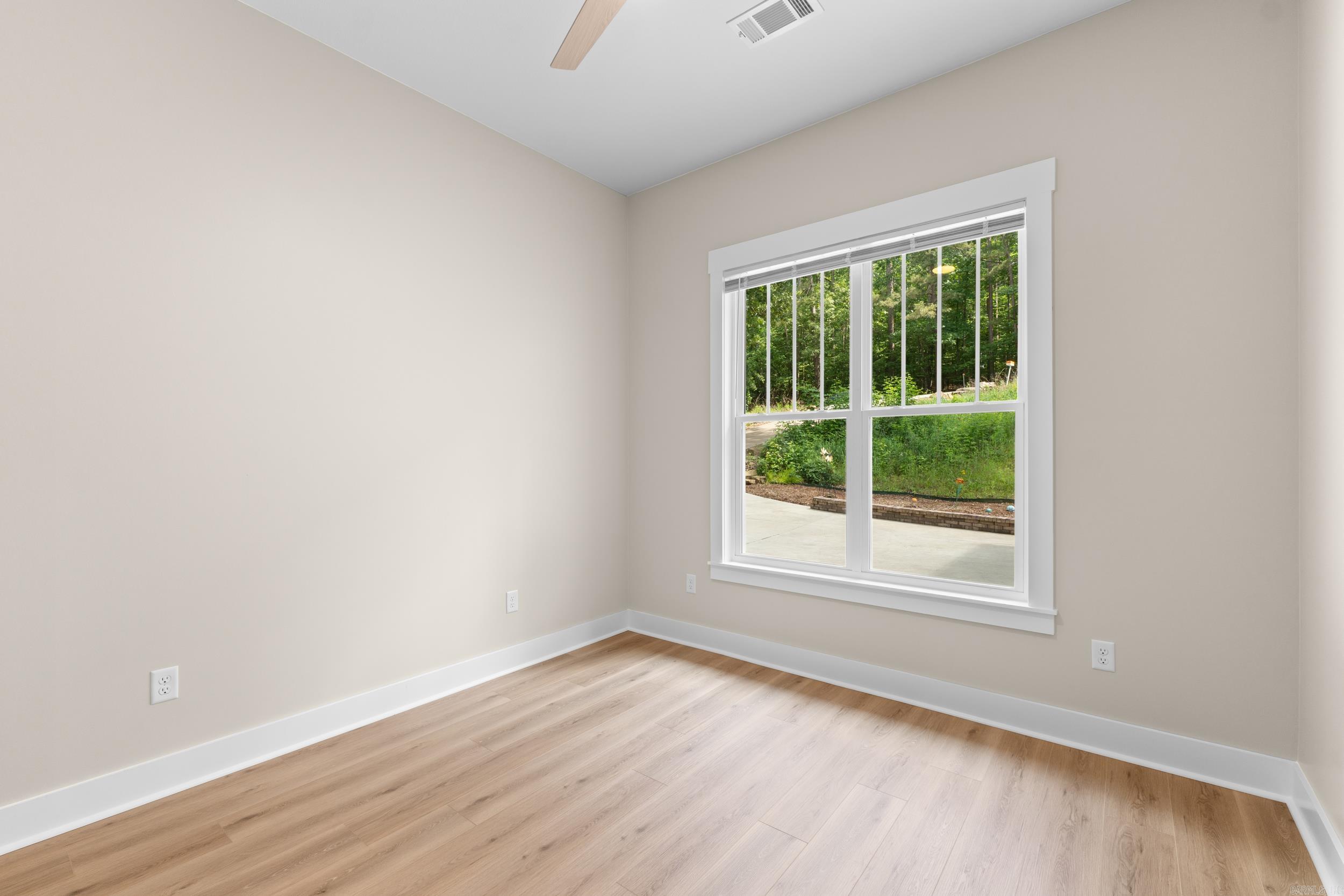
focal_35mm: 15
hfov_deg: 100.4
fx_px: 560
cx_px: 672
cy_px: 448
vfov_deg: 77.3
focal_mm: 10
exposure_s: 1/3
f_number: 9
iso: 200
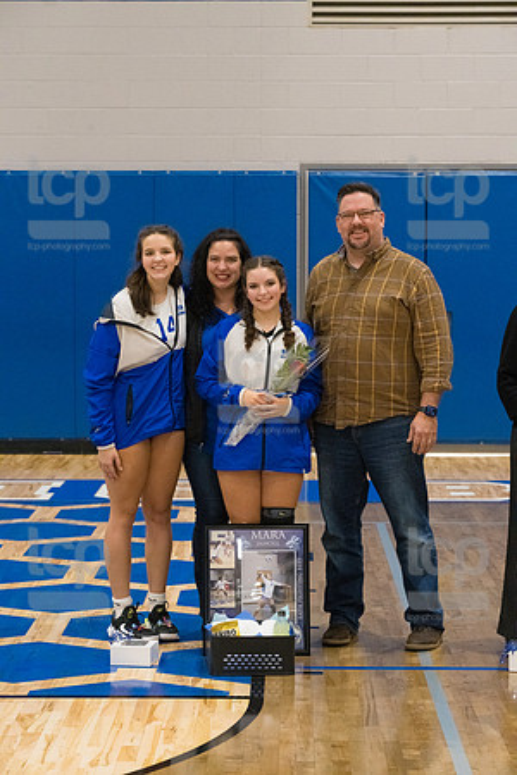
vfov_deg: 20.4
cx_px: 258
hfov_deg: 13.7
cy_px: 388
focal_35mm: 100
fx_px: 2154
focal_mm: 100
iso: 5000
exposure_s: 1/500
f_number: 5.6
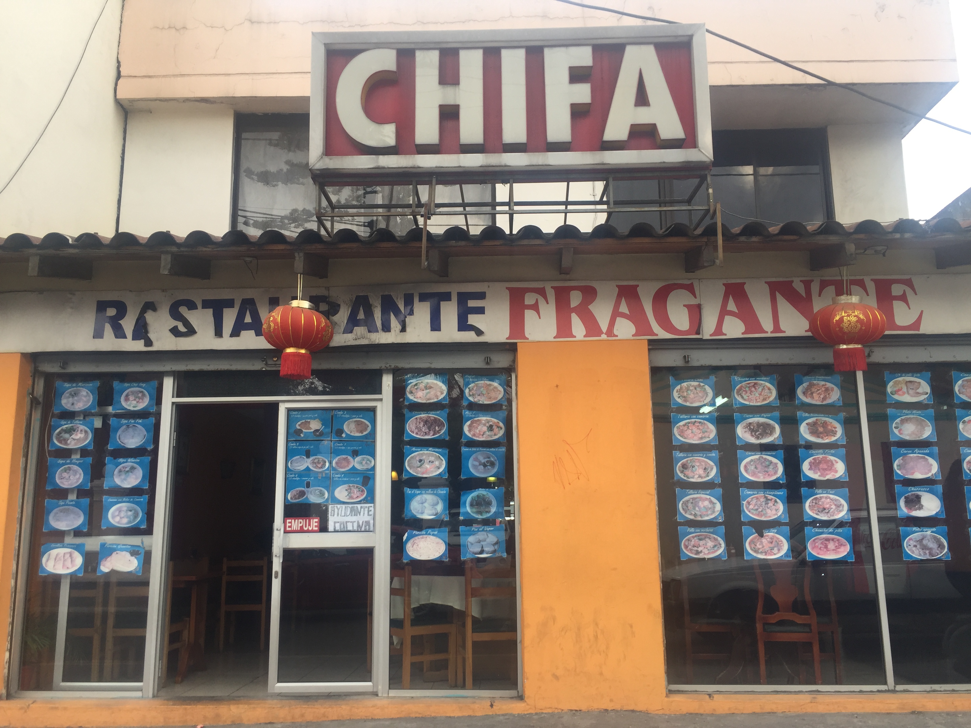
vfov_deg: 48.2
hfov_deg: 61.7
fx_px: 813
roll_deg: -0.2
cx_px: 486
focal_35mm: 29
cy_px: 364
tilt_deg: +15.8
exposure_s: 1/314
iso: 32
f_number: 2.2
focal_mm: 4.15
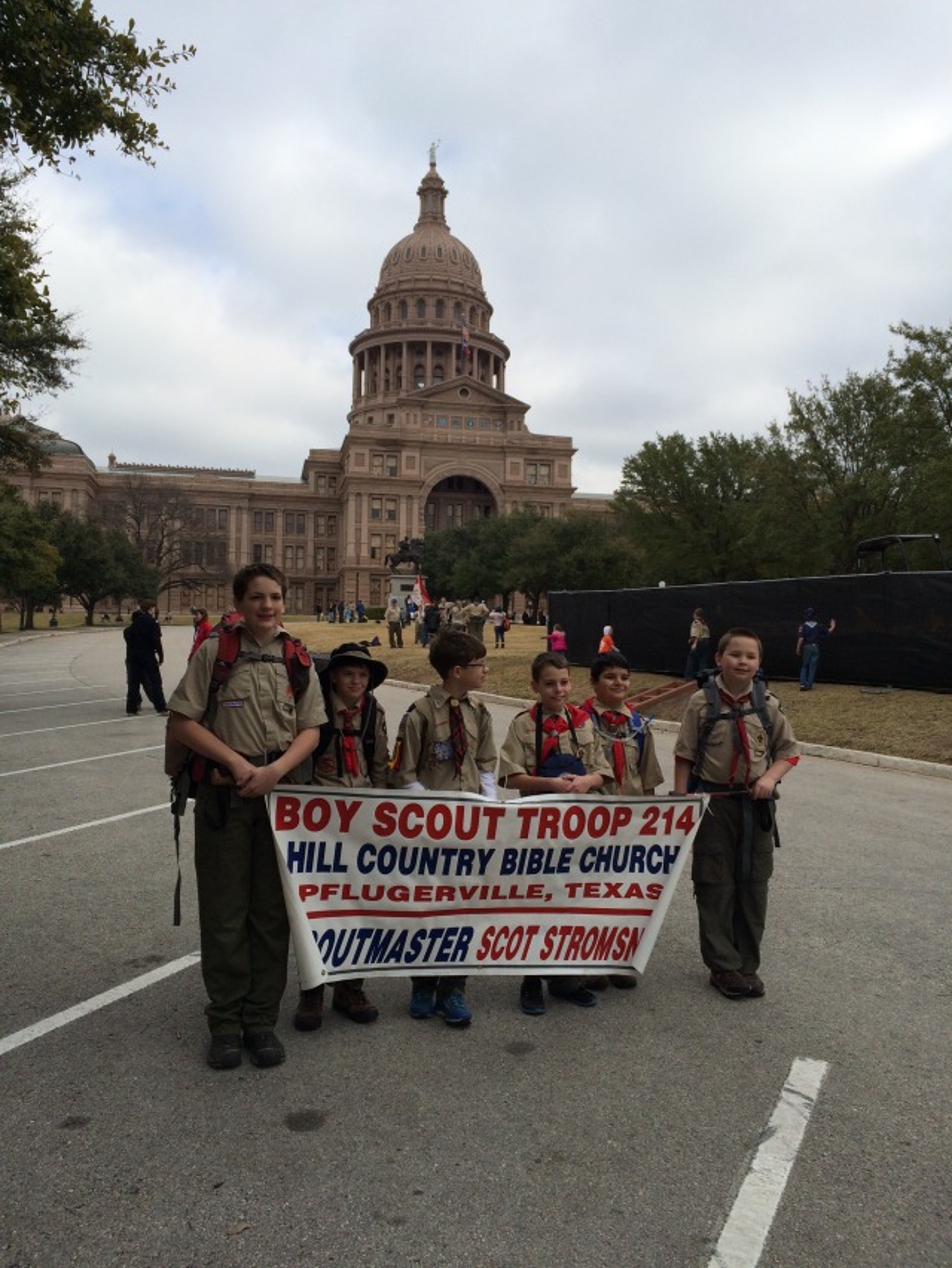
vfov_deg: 61.7
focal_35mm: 29
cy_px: 634
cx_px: 476
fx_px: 1063
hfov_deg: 48.2
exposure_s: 1/1520
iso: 32
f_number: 2.2
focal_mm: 4.15
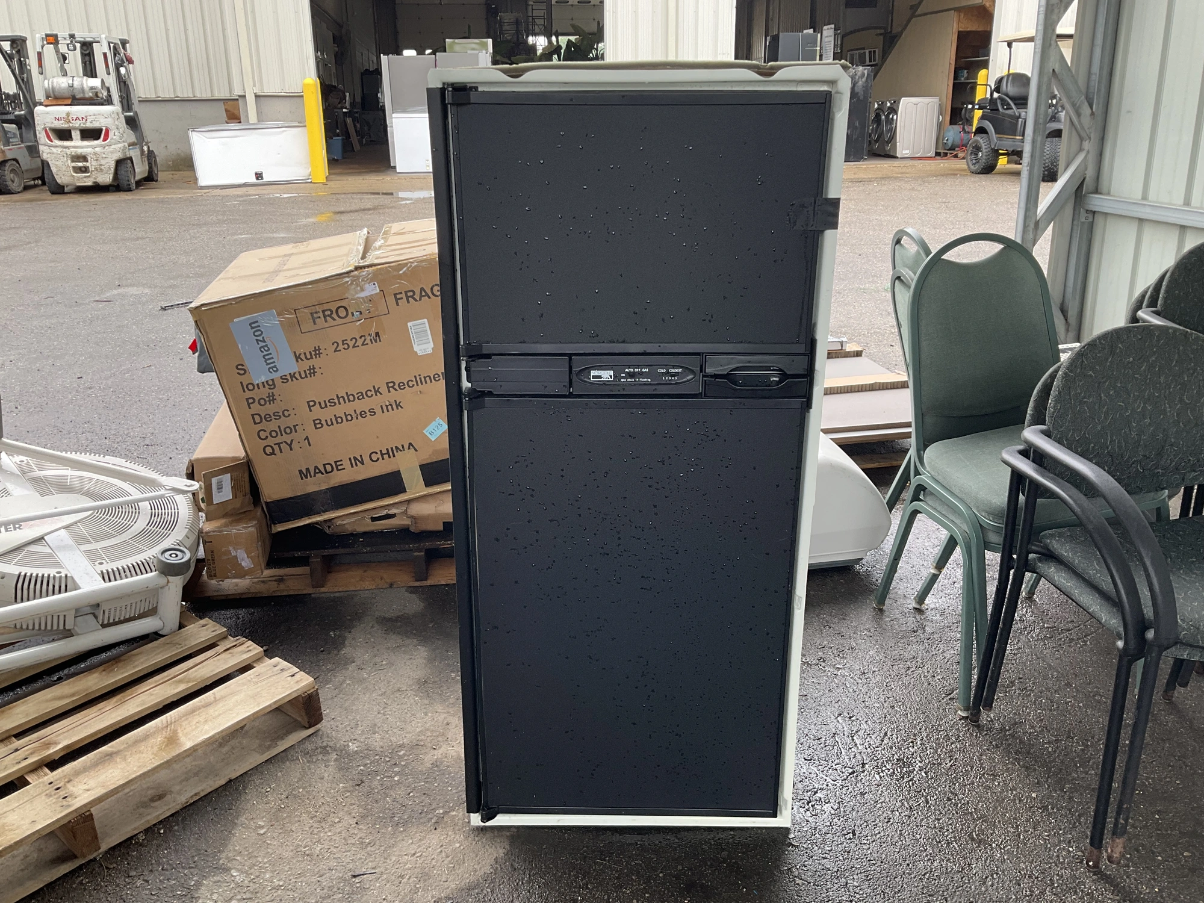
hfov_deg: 61.7
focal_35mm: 29
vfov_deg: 48.2
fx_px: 1009
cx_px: 602
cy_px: 452
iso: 32
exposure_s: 1/122
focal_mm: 3
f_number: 1.8
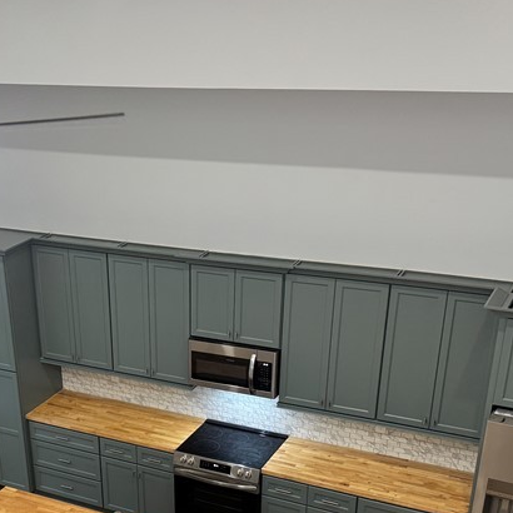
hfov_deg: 31.4
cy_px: 443
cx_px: 108
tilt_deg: -29.0
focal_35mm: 53
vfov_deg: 31.0
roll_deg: +3.9
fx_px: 889
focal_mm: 6.76
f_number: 1.78
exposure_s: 1/60
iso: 250
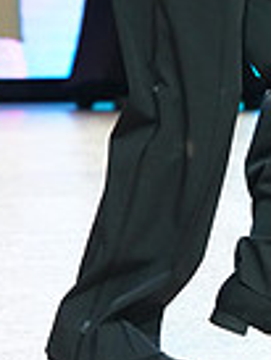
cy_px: -102
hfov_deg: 3.1
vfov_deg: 4.2
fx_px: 4930
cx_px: 428
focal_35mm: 473
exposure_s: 1/250
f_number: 4
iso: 2500
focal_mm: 116
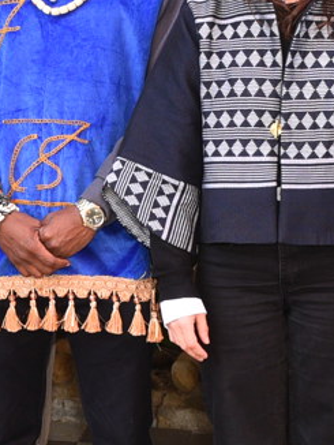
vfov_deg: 12.0
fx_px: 2107
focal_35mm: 164
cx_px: -158
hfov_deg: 8.9
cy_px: 315
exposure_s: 1/125
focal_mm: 29
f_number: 7.1
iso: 500
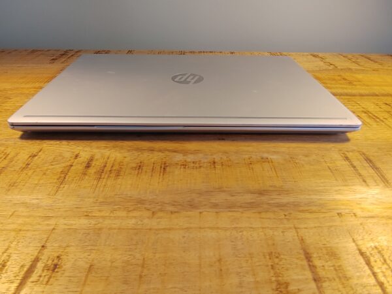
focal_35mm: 24
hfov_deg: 71.6
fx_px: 272
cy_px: 147
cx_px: 196
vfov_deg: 56.8
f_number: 2.2
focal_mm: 1.6
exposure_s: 1/33
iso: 50
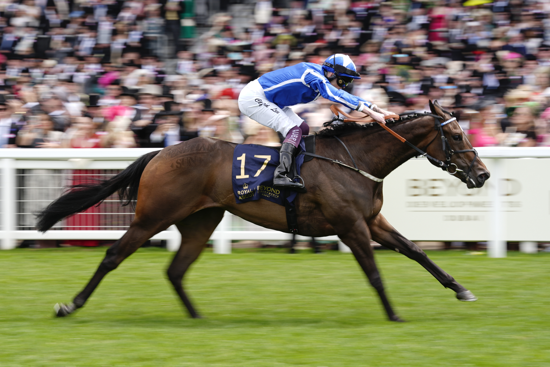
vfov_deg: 9.1
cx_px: 275
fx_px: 2291
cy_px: 184
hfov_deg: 13.7
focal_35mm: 150
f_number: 7.1
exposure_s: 1/200
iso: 160
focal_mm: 150
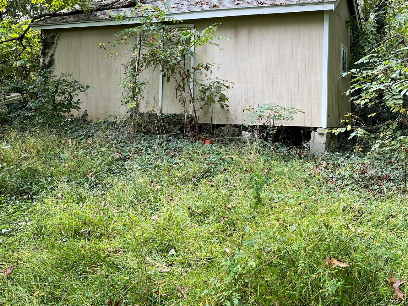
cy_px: 109
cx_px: 207
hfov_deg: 45.8
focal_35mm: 41
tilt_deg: +1.3
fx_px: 483
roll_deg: -1.1
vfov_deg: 34.9
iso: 32
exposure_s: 1/145
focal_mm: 5.1
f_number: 1.6
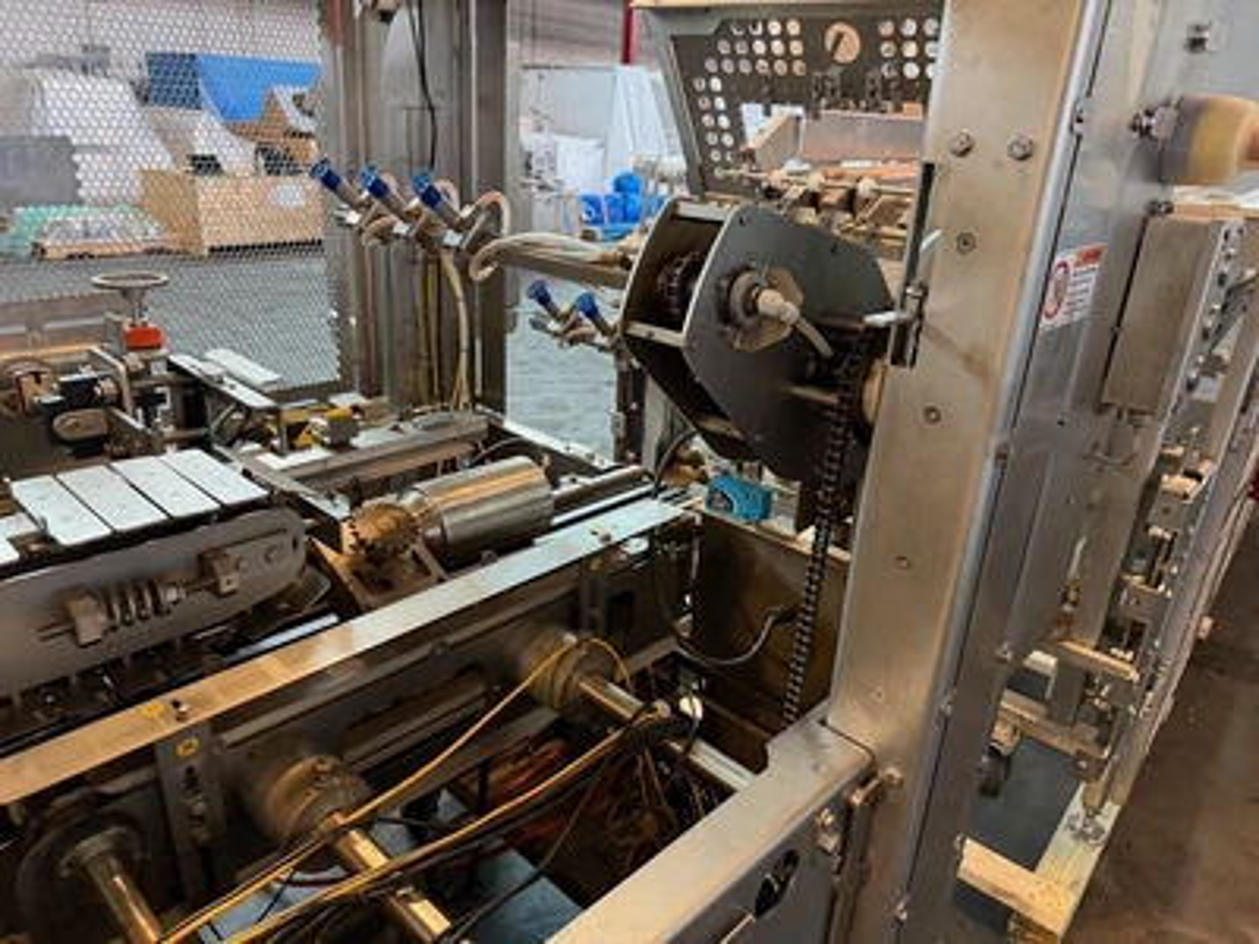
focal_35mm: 24
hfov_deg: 71.6
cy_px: 472
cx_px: 630
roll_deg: -1.1
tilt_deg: -22.0
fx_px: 873
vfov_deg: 56.8
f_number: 1.78
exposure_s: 1/40
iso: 640
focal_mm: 6.76
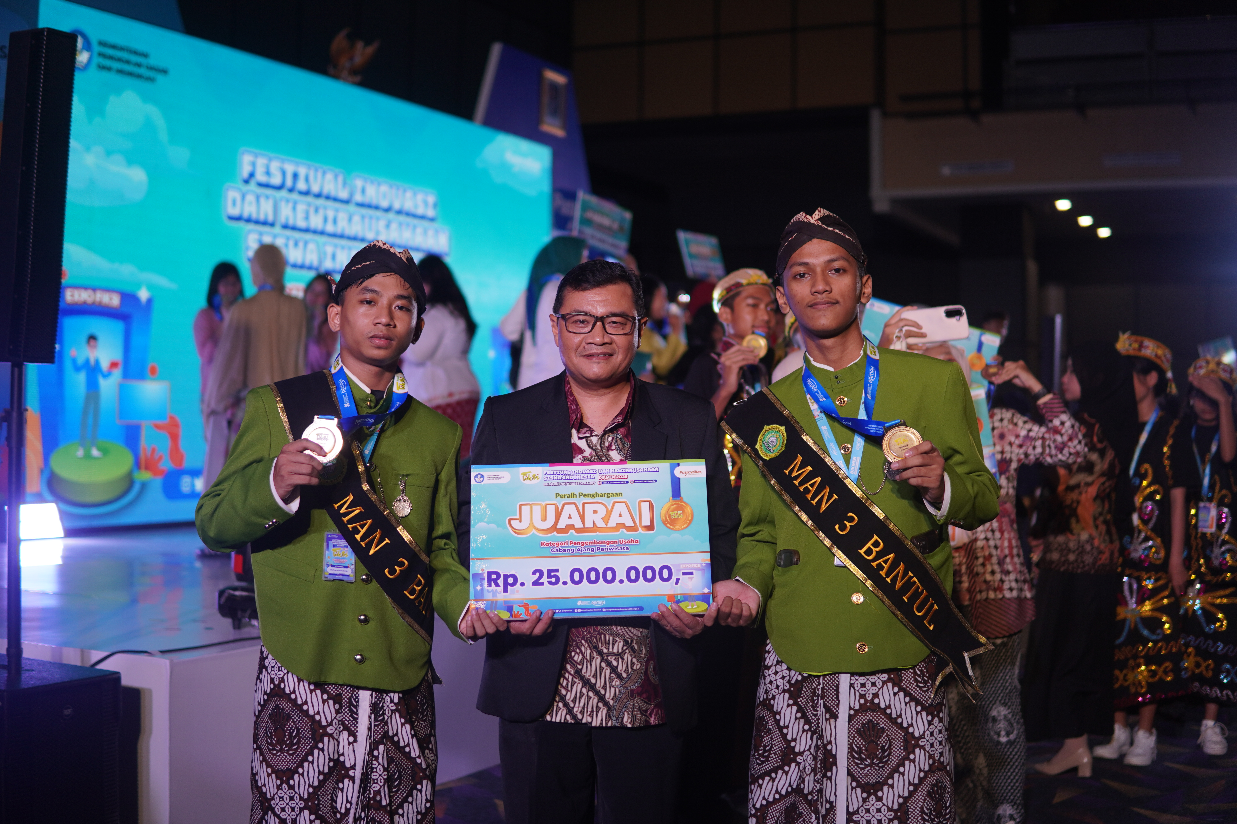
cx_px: 618
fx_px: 1546
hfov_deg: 43.6
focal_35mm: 45
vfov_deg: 29.9
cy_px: 412
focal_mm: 30
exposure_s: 1/400
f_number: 1.4
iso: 100
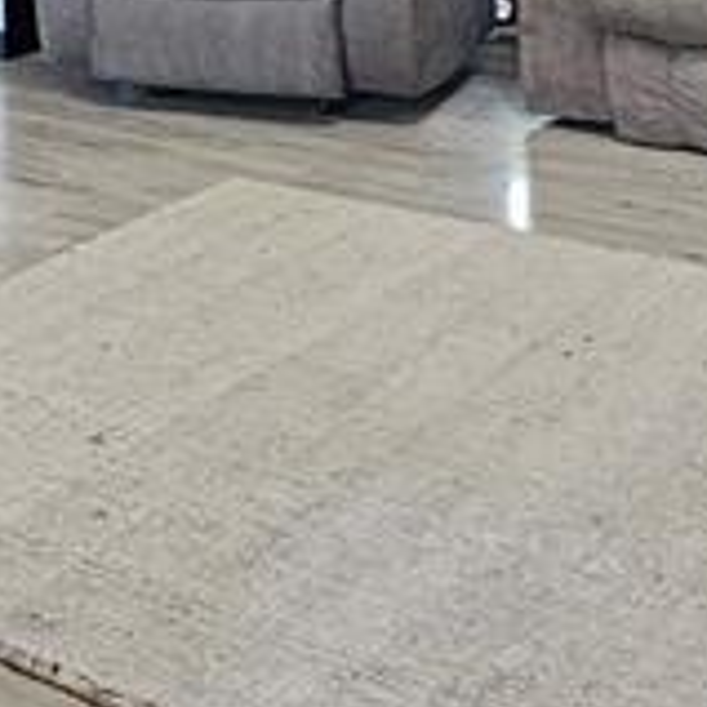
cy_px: -458
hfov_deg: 23.0
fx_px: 1710
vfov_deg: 19.3
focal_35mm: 74
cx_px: 133
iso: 400
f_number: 2.2
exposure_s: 1/30
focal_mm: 2.2
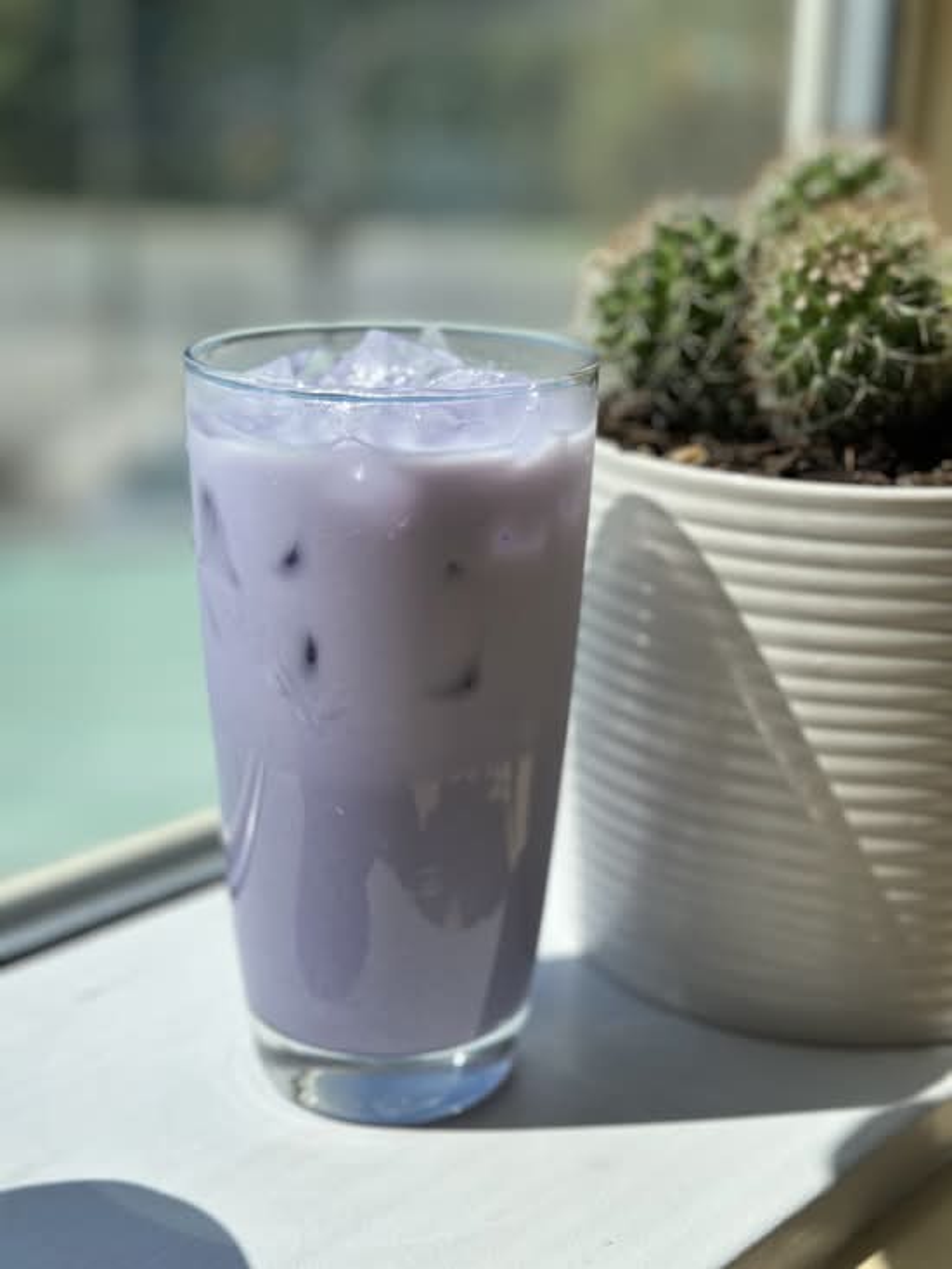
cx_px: 476
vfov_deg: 39.7
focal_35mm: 48
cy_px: 634
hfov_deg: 30.3
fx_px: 1760
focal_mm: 6.86
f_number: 1.78
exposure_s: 1/5882
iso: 100
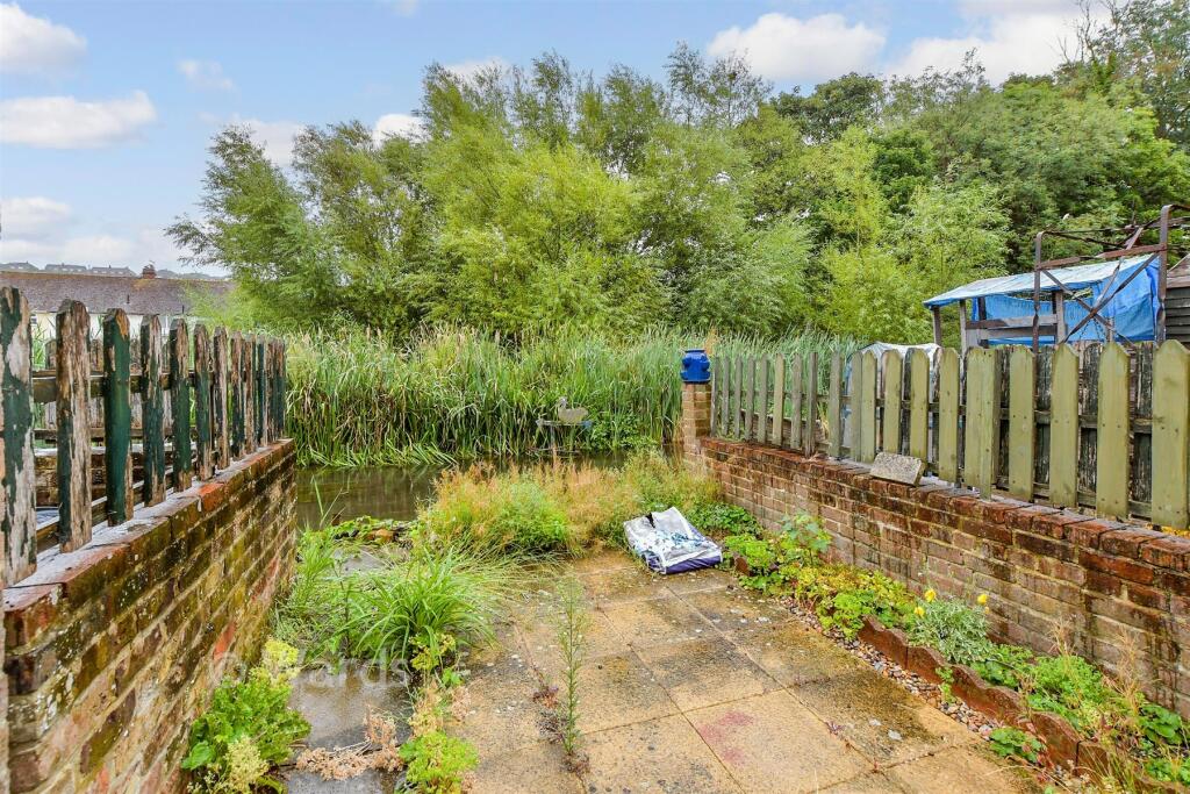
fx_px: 496
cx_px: 595
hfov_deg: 100.4
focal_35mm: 15
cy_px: 397
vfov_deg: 77.3
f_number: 8
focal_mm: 10
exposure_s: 1/60
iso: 160
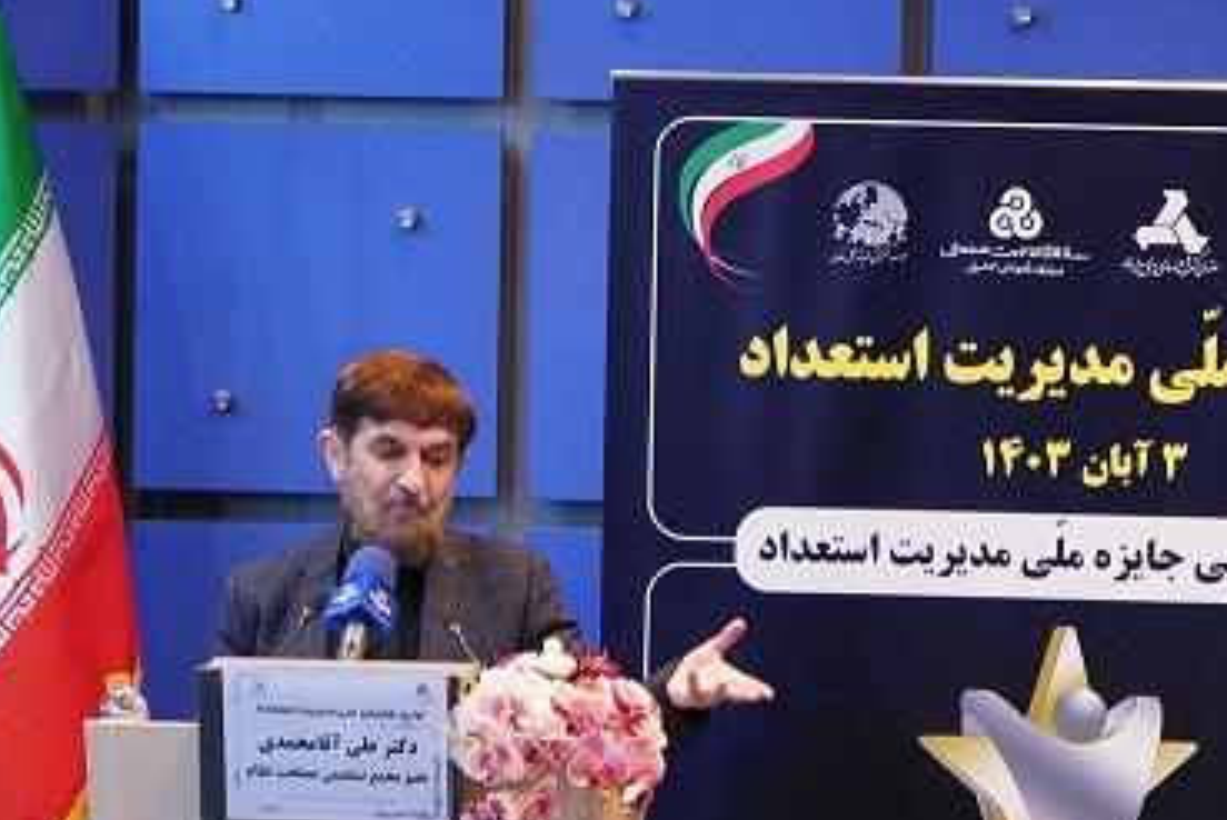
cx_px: 430
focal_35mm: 267
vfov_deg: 5.1
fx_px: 9107
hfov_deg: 7.7
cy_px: 765
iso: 6400
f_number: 6.3
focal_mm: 141
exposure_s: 1/80
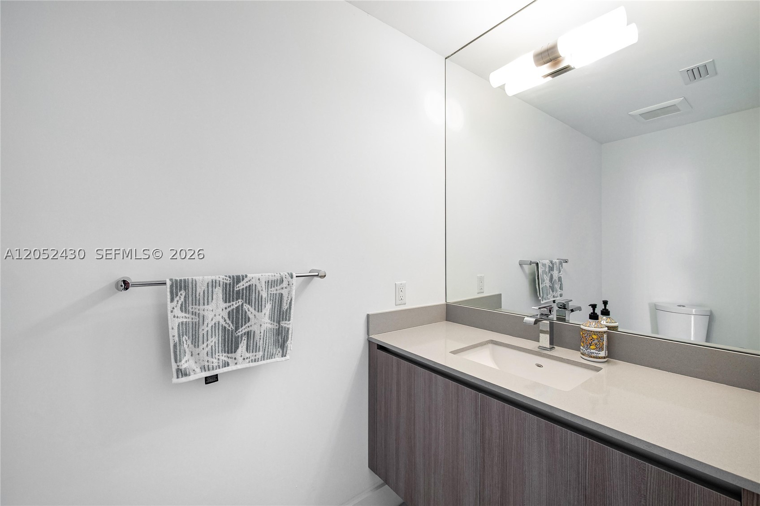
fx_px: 295
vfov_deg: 81.2
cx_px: 380
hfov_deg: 104.3
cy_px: 253
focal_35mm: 14
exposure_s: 1/3
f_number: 5.6
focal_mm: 7
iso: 100
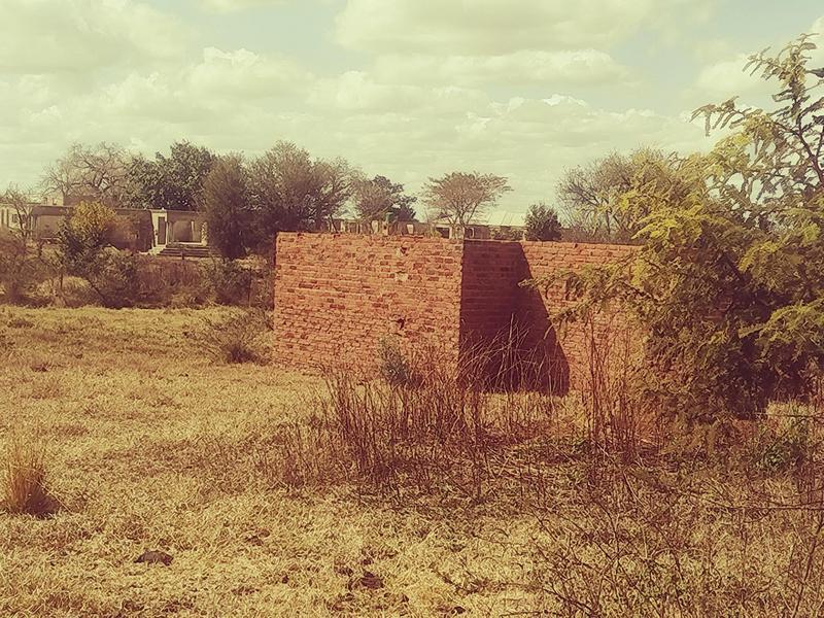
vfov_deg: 27.5
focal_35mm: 53
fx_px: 1262
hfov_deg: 36.2
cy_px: 309
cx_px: 412
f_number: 1.9
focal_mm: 4.95
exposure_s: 1/739
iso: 100
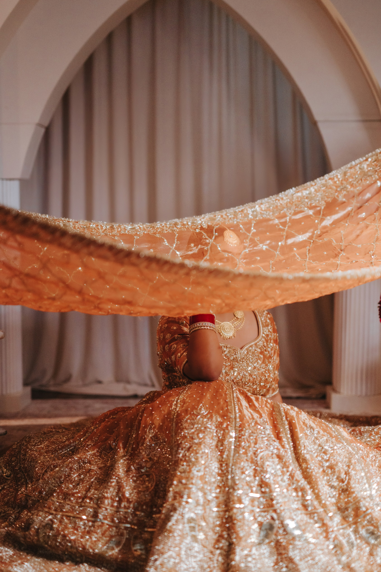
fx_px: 794
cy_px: 286
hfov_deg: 27.0
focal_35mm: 50
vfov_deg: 39.6
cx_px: 190
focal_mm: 50
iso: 1000
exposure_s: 1/200
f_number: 1.4
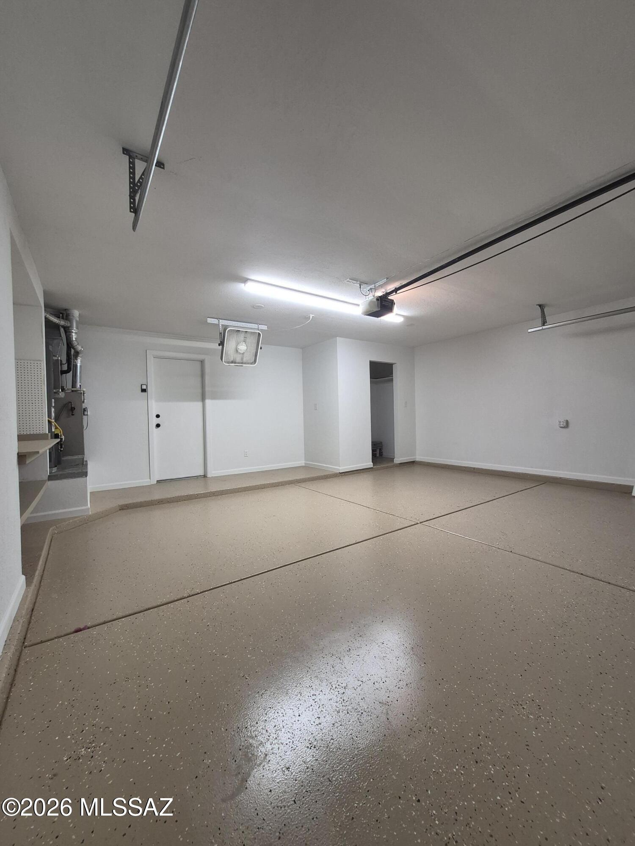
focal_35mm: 13
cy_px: 423
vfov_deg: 106.2
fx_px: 318
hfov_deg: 89.9
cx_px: 318
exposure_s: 1/60
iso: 160
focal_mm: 1.74
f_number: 2.2
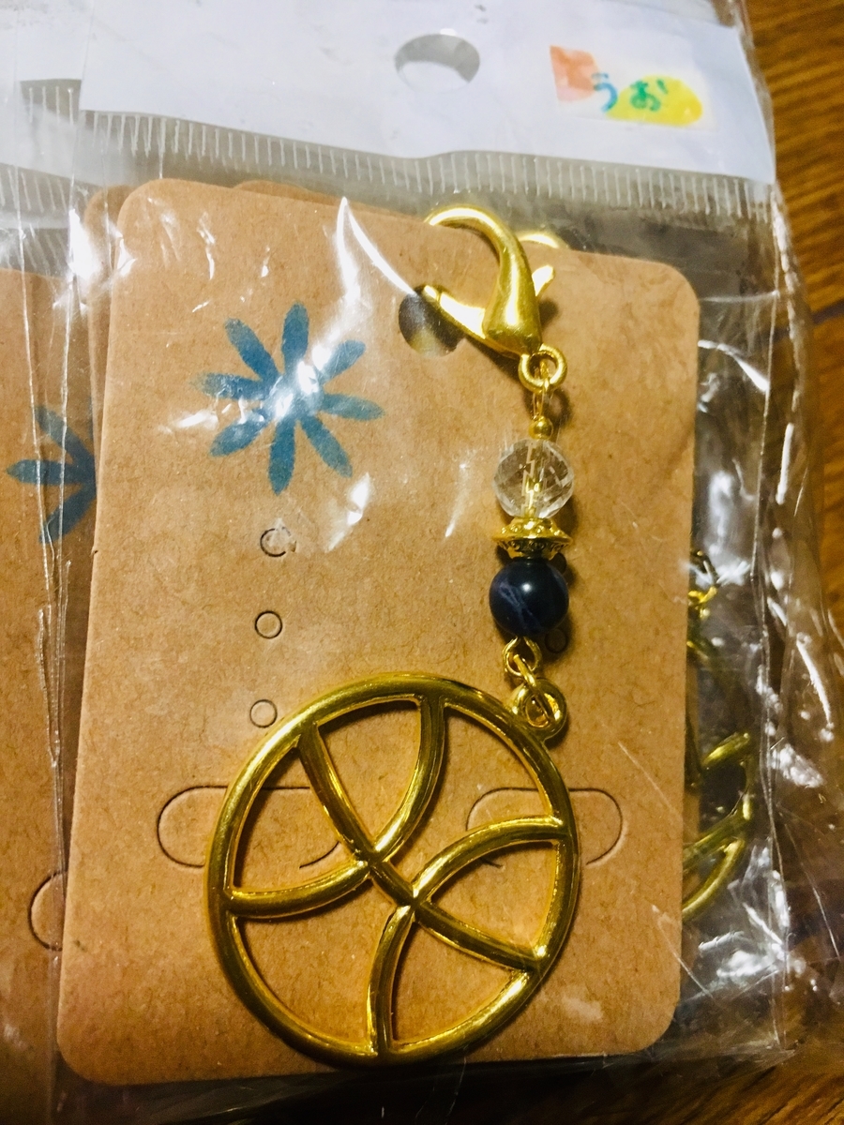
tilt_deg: -74.8
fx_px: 943
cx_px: 422
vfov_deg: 61.7
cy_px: 562
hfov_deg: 48.2
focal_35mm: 29
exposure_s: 1/30
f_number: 2.2
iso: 125
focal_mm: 4.15
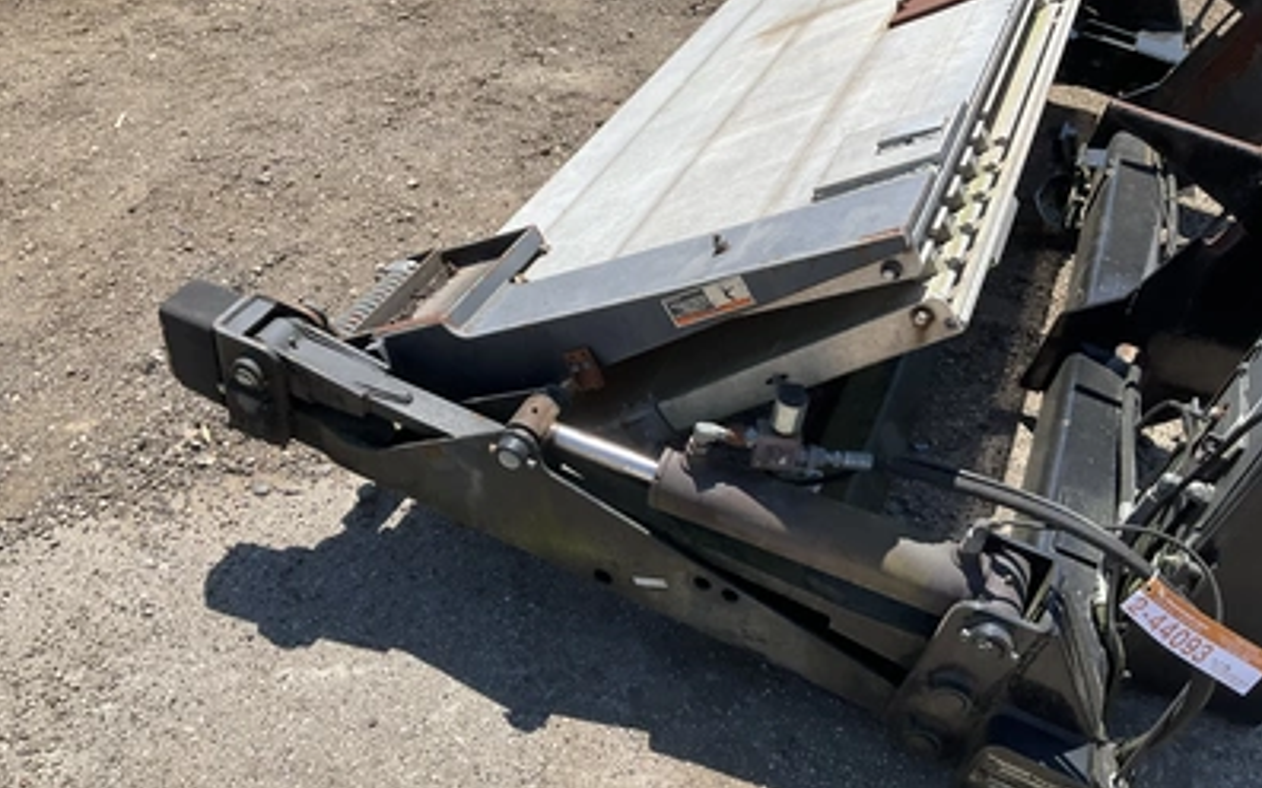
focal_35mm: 31
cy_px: 458
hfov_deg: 61.2
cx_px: 629
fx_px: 1066
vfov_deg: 40.5
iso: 25
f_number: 1.8
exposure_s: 1/1377
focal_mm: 3
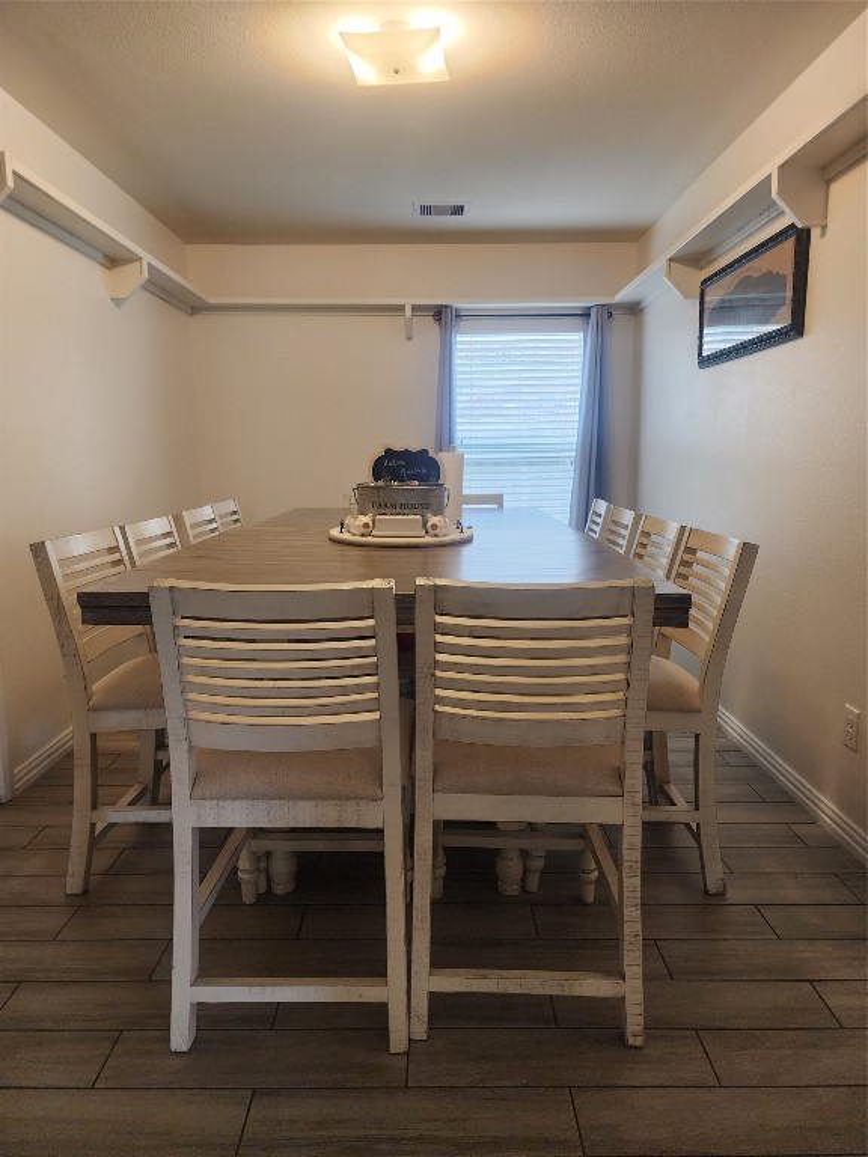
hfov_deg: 58.9
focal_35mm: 23
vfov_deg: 73.9
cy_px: 578
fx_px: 769
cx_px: 434
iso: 400
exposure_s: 1/120
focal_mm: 6.4
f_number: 1.8
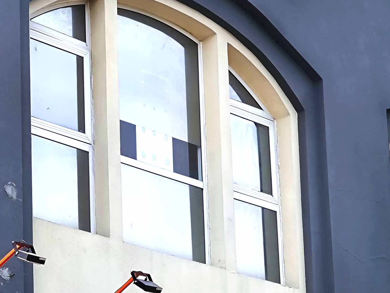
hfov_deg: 14.0
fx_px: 1532
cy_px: 389
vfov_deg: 10.6
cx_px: -100
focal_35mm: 136
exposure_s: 1/919
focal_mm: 7.1
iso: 50
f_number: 1.9
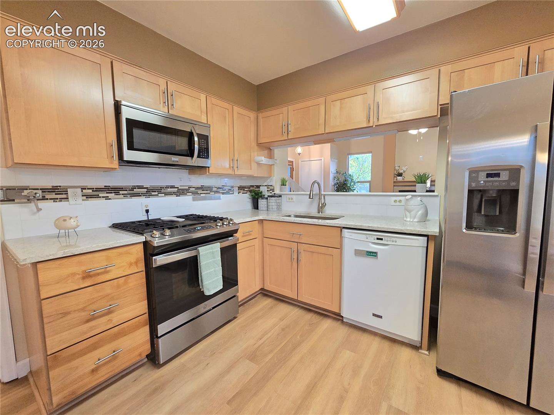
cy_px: 208
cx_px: 277
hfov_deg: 106.2
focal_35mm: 13
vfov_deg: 89.9
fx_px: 208
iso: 500
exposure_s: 1/60
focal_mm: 2.2
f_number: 2.2
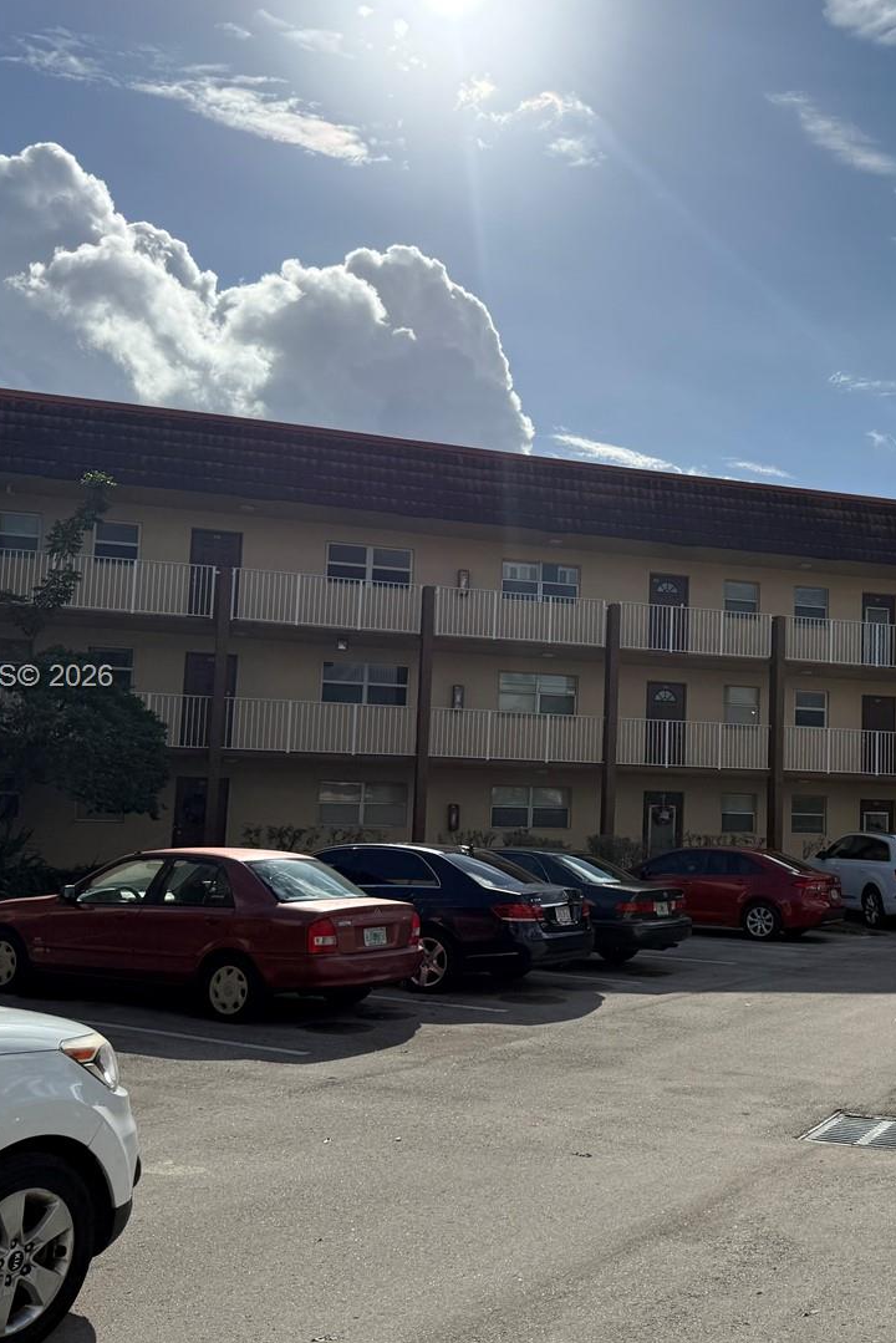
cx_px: 722
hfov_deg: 34.8
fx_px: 1380
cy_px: 678
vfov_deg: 51.9
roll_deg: -0.9
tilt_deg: +6.8
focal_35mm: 37
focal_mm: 6.76
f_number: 1.78
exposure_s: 1/14286
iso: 80
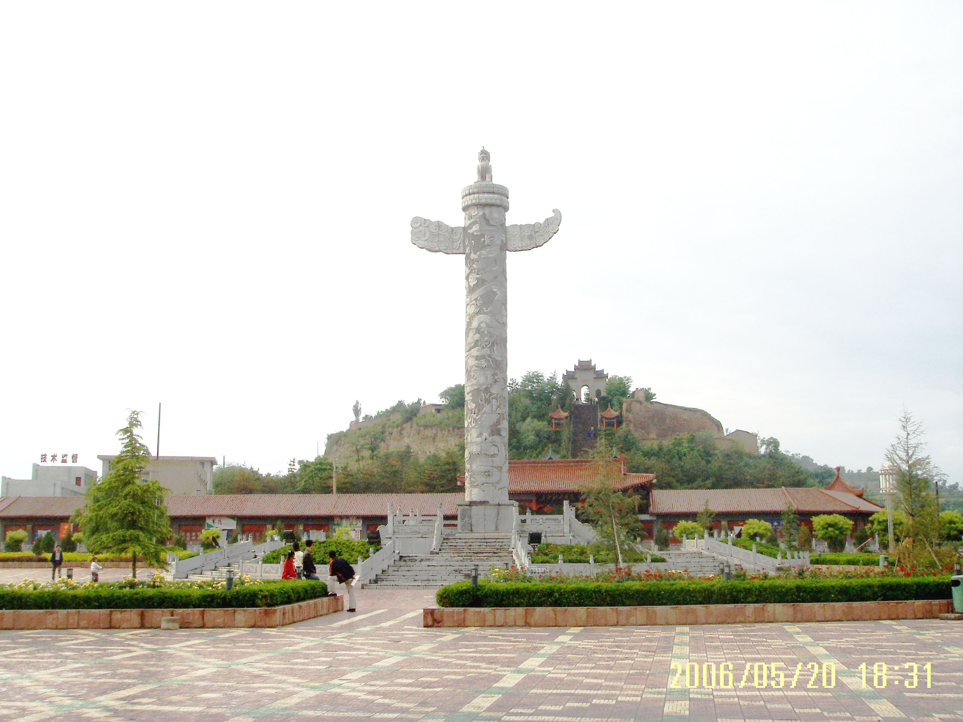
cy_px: 361
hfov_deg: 47.9
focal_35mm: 39
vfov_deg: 36.8
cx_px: 482
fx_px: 1085
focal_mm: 6.6
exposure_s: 1/125
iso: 50
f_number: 6.3
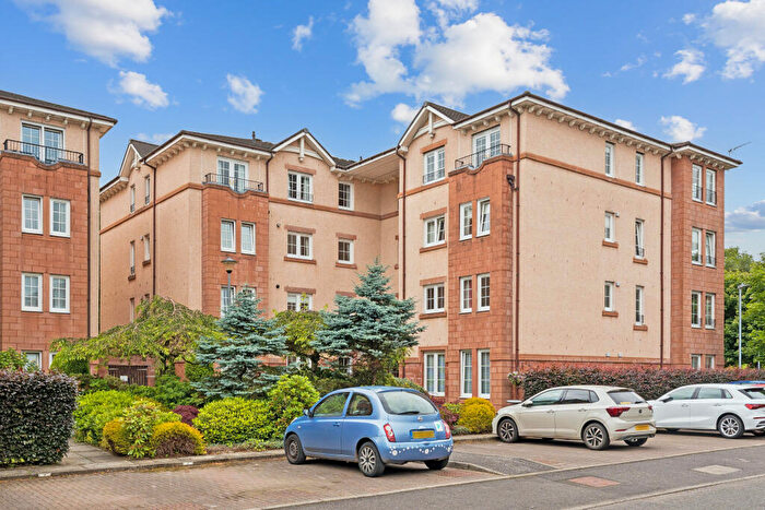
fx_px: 659
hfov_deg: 60.3
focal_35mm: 31
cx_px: 382
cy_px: 255
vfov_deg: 42.3
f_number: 10
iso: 320
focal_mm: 21
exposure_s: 1/200
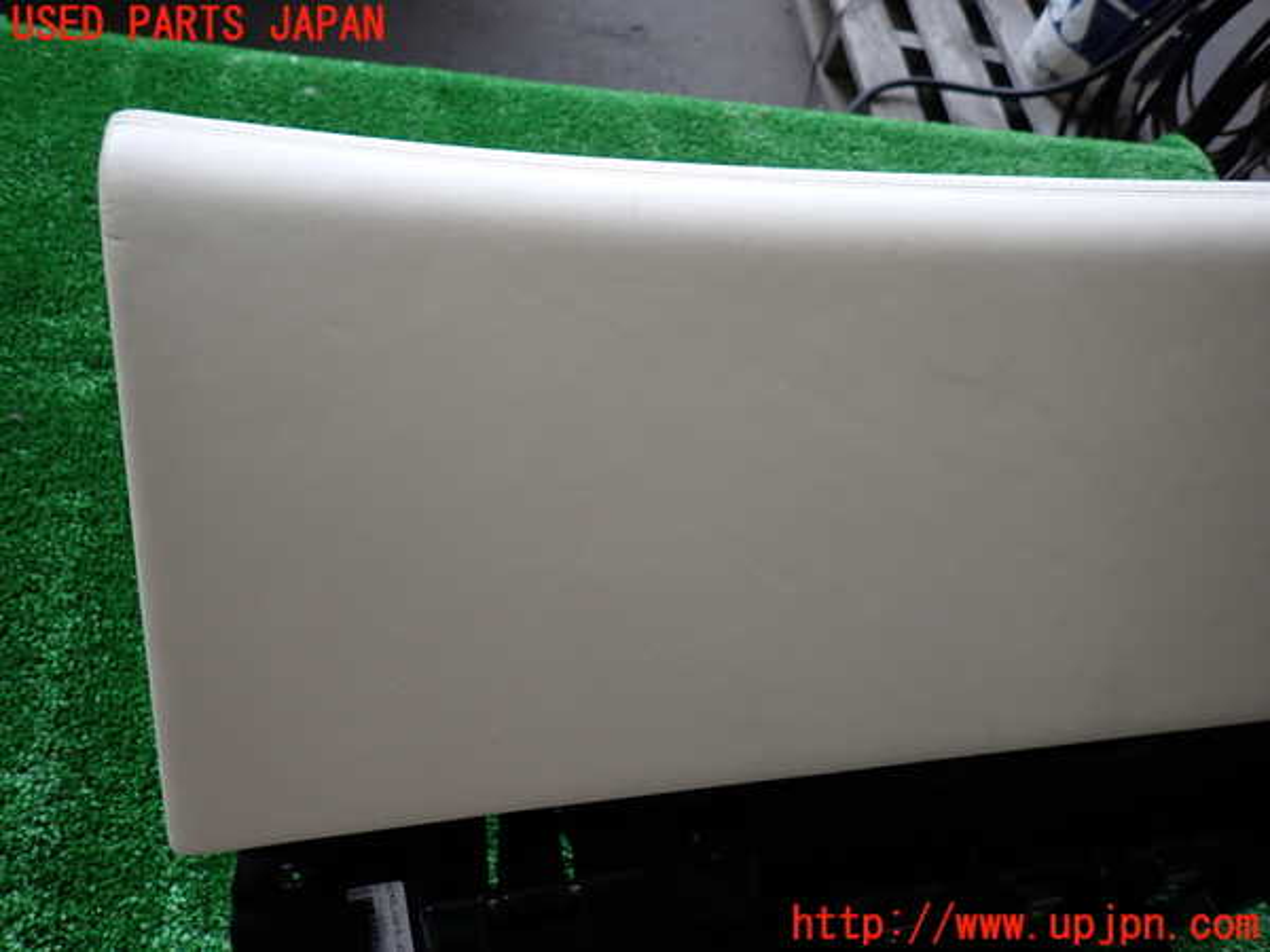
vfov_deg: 54.9
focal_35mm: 25
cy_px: 476
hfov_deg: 69.4
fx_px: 917
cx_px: 635
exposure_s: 1/100
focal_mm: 4.5
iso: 100
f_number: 2
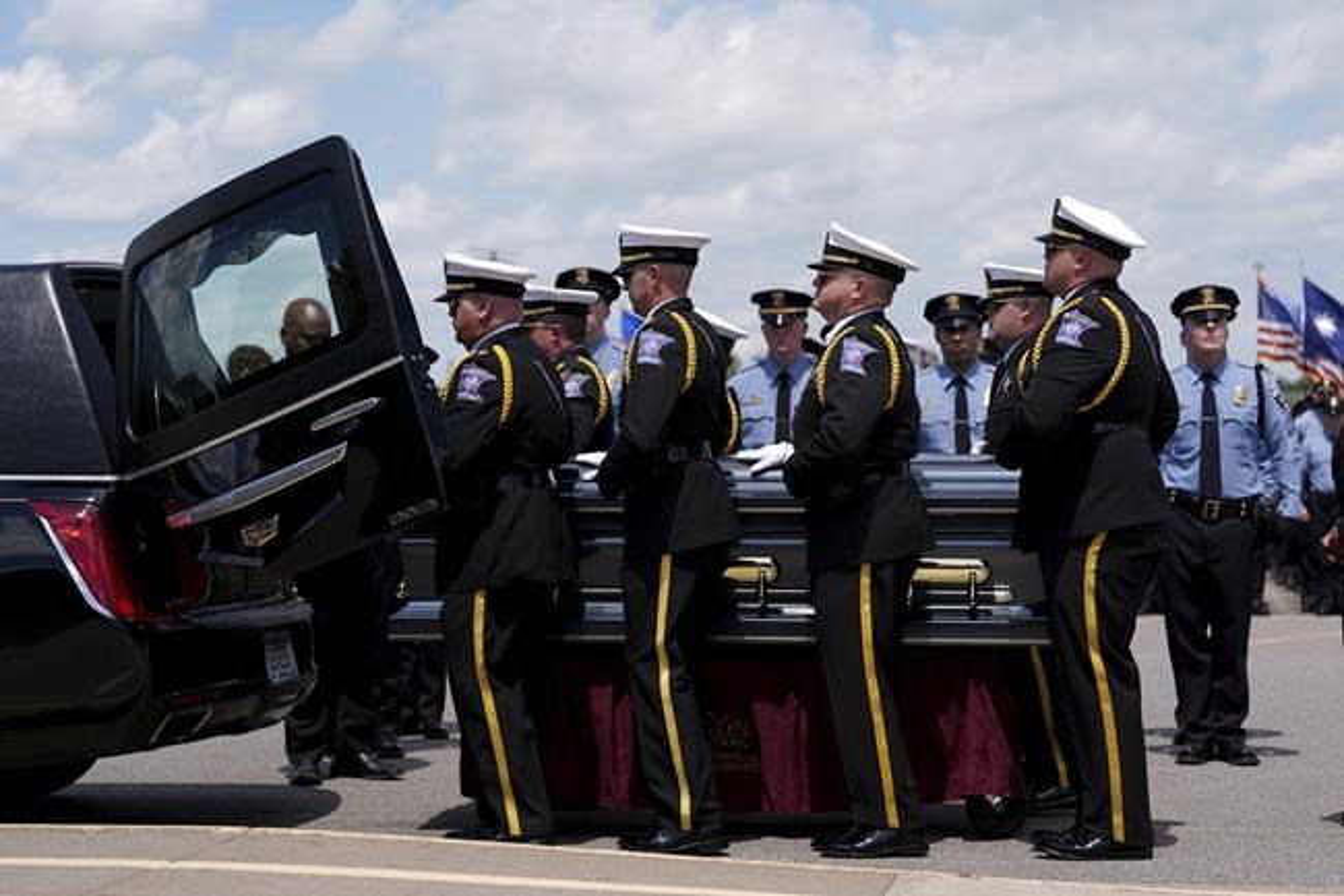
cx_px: 672
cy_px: 448
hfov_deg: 28.9
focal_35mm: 70
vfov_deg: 19.4
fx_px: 2613
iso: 160
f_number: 2.8
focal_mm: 70
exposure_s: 1/4000
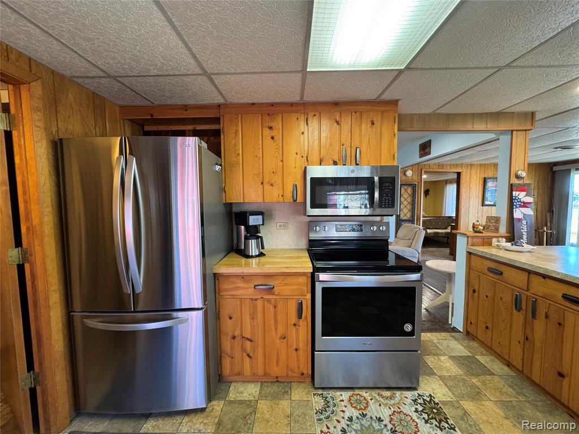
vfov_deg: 85.7
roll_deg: +0.3
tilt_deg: -3.9
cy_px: 217
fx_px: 234
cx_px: 290
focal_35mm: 14
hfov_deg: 102.1
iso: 250
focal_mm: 2.22
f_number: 2.2
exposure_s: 1/60
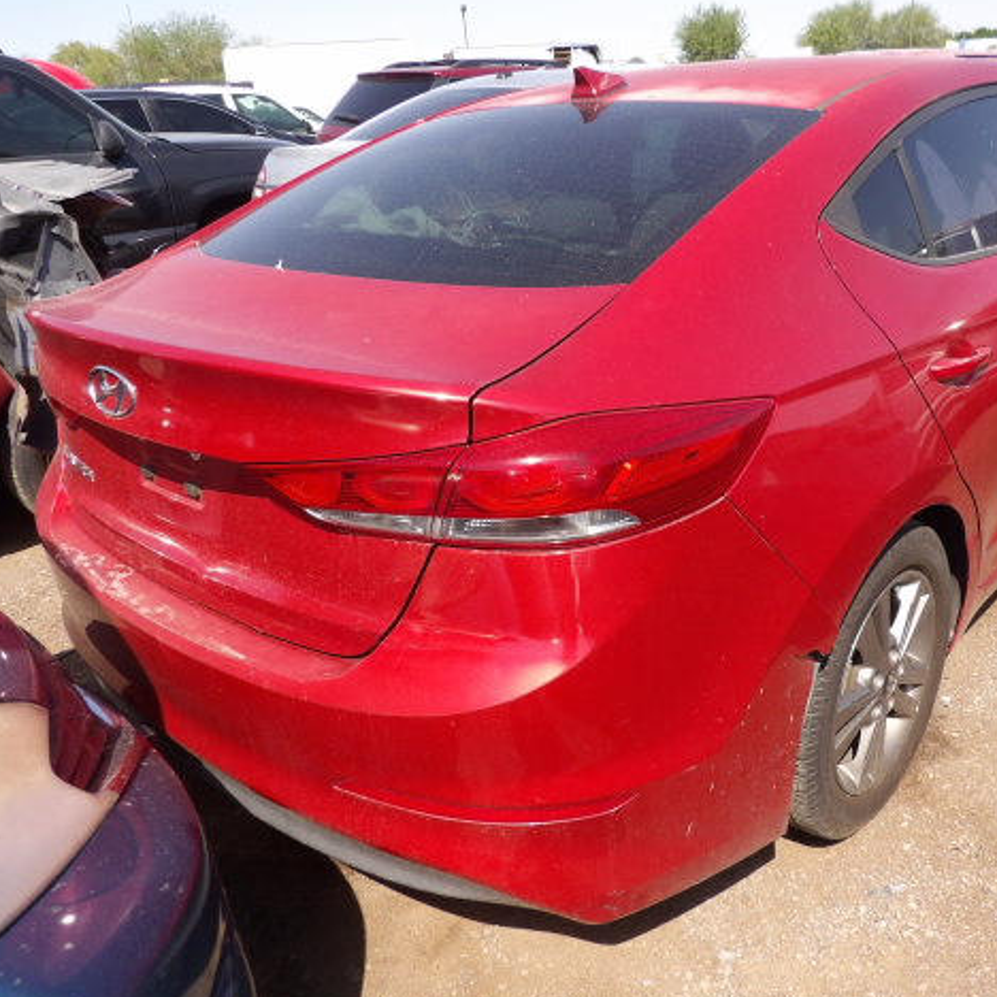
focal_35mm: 29
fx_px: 945
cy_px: 498
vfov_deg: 55.6
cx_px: 596
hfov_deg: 55.2
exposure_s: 1/880
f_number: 3.2
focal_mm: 4.3
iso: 100
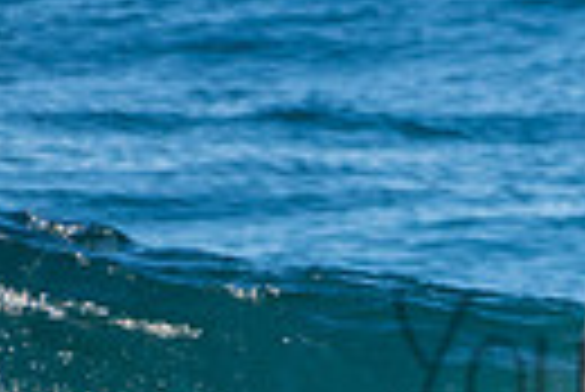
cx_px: 855
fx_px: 54351
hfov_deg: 0.6
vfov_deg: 0.4
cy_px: 318
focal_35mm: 3341
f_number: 5.6
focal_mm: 500
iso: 360
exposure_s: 1/1250
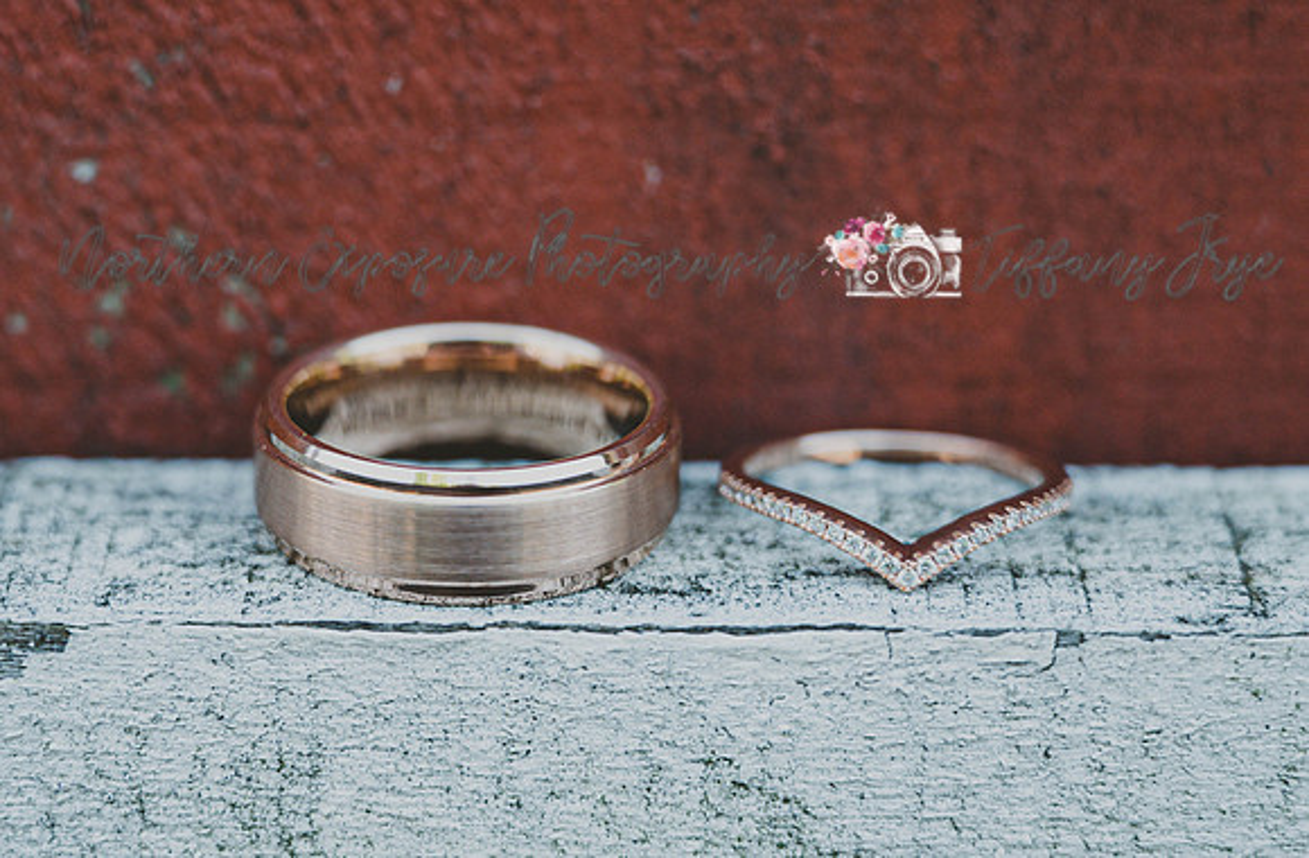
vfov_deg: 9.1
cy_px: 220
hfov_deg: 13.8
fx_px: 5398
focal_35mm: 149
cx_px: 518
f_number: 3.5
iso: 400
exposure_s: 1/250
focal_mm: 70
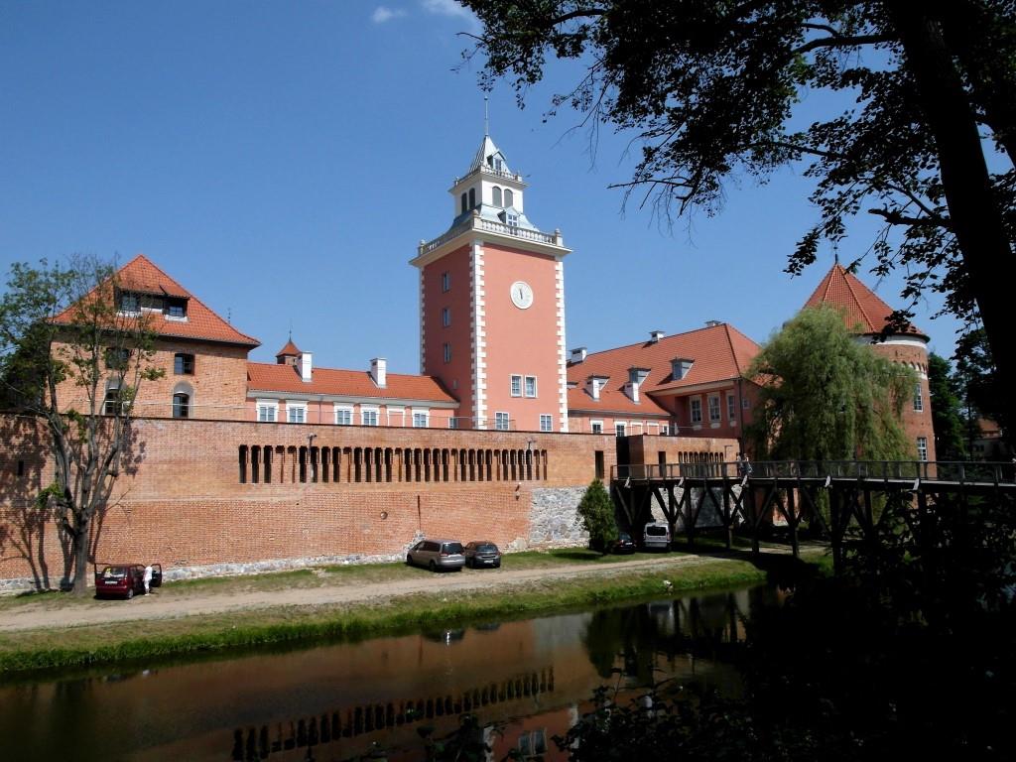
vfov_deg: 56.8
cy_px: 381
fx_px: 704
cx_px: 508
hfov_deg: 71.6
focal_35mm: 24
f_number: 5.5
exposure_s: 1/1500
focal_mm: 5.2
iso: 200
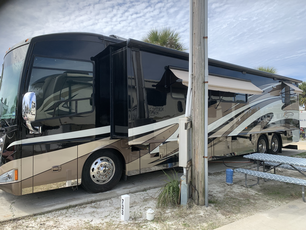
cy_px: 115
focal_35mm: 26
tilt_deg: +0.5
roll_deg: -0.4
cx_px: 153
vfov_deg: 53.1
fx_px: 230
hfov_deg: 67.3
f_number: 1.8
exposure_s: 1/1406
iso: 25
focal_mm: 4.25
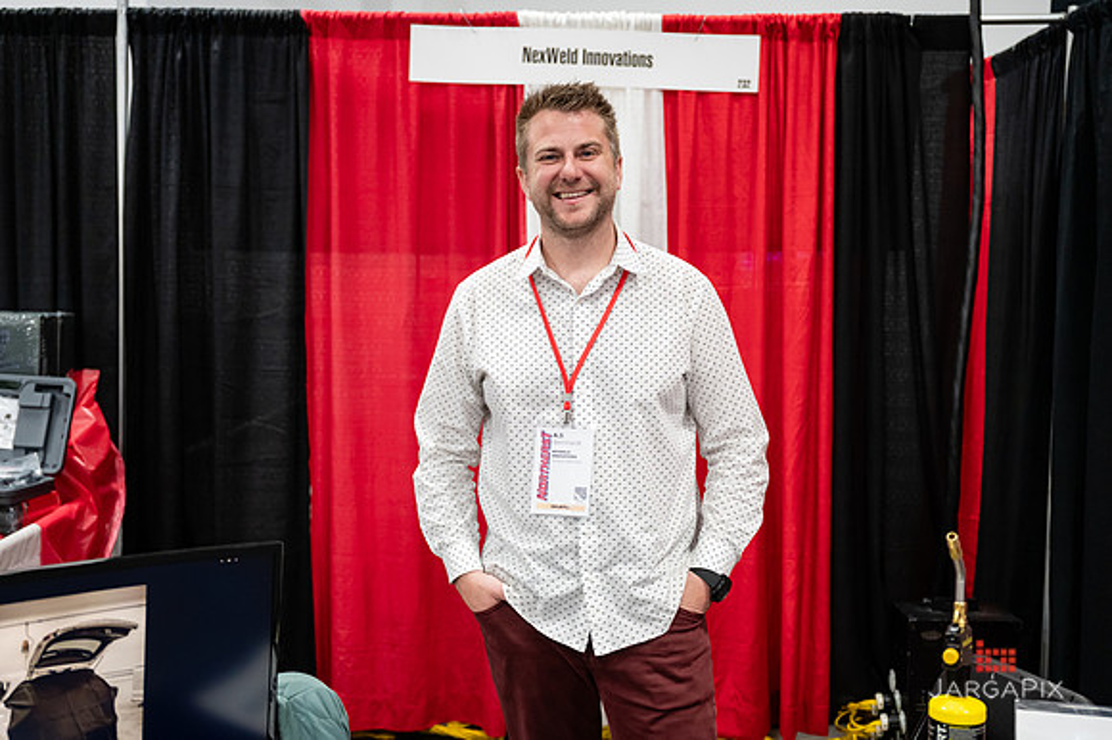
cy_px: 351
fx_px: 1241
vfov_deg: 33.2
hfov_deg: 48.3
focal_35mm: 40
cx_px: 556
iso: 3200
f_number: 3.2
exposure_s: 1/200
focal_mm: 37
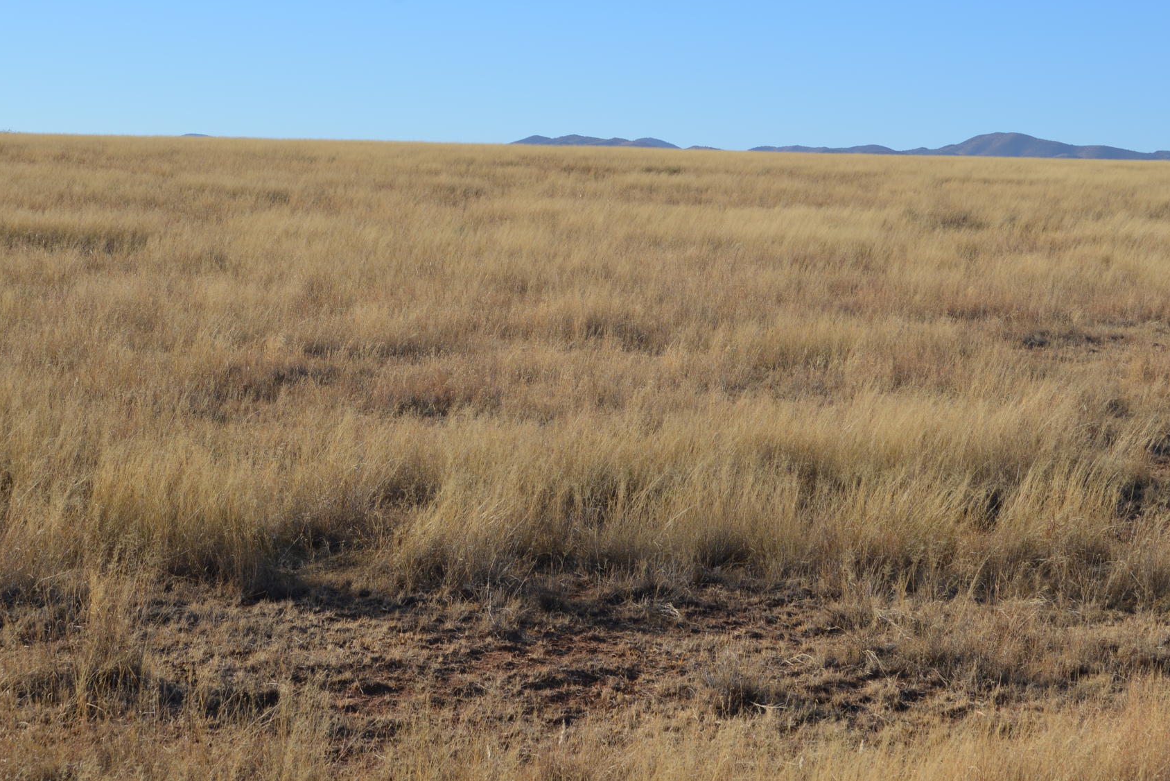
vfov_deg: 17.0
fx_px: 2600
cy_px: 192
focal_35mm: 80
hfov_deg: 25.3
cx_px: 726
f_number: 9
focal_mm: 45
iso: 100
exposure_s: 1/320
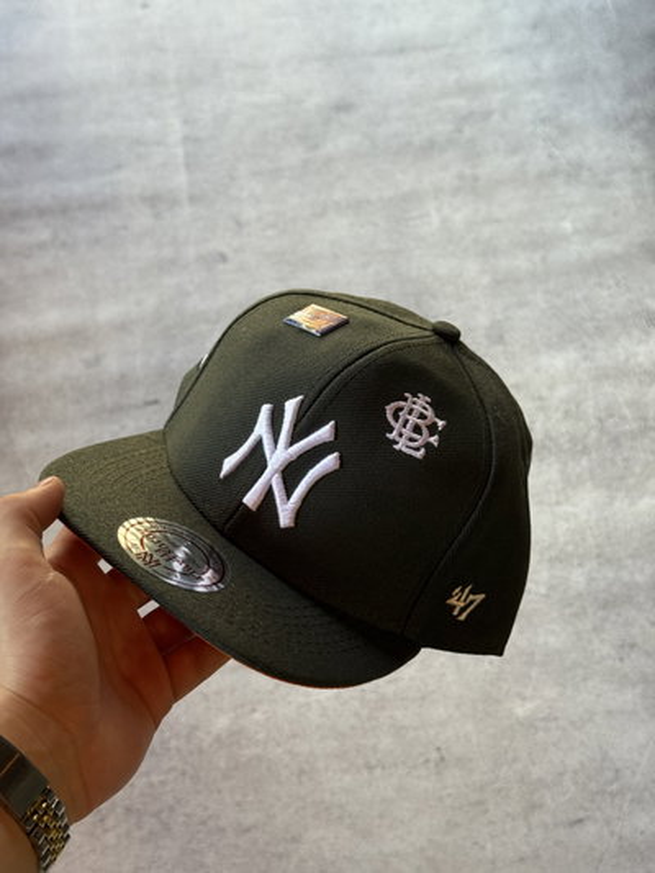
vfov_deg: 39.6
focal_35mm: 48
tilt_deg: -67.3
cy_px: 436
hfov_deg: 30.3
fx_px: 1211
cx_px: 328
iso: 80
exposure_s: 1/121
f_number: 1.78
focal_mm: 6.76
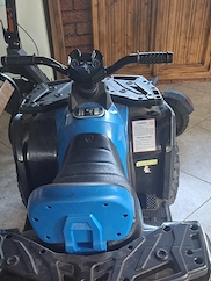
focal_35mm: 38
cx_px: 102
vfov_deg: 46.4
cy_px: 224
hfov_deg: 37.8
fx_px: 308
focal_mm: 5.54
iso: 320
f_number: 1.8
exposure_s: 1/33
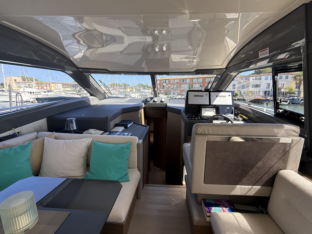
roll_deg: +0.2
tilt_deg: -7.7
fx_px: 135
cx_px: 162
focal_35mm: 15
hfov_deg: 98.1
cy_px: 113
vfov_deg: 81.7
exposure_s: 1/242
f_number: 2.2
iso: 64
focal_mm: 2.22
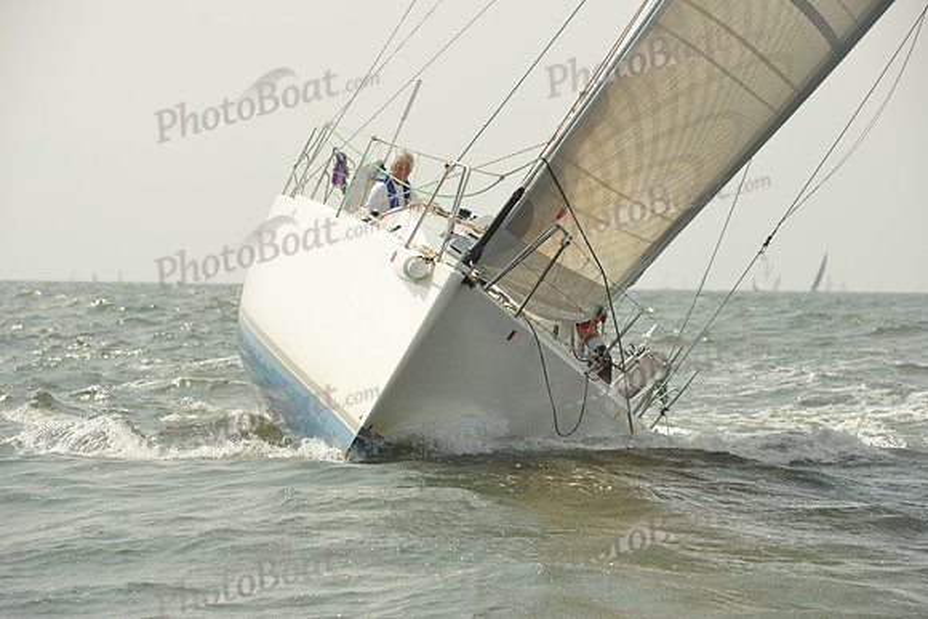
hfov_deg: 13.7
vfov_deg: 9.2
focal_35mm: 150
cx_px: 464
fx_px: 3867
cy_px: 310
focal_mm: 150
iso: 320
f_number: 9
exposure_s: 1/1250
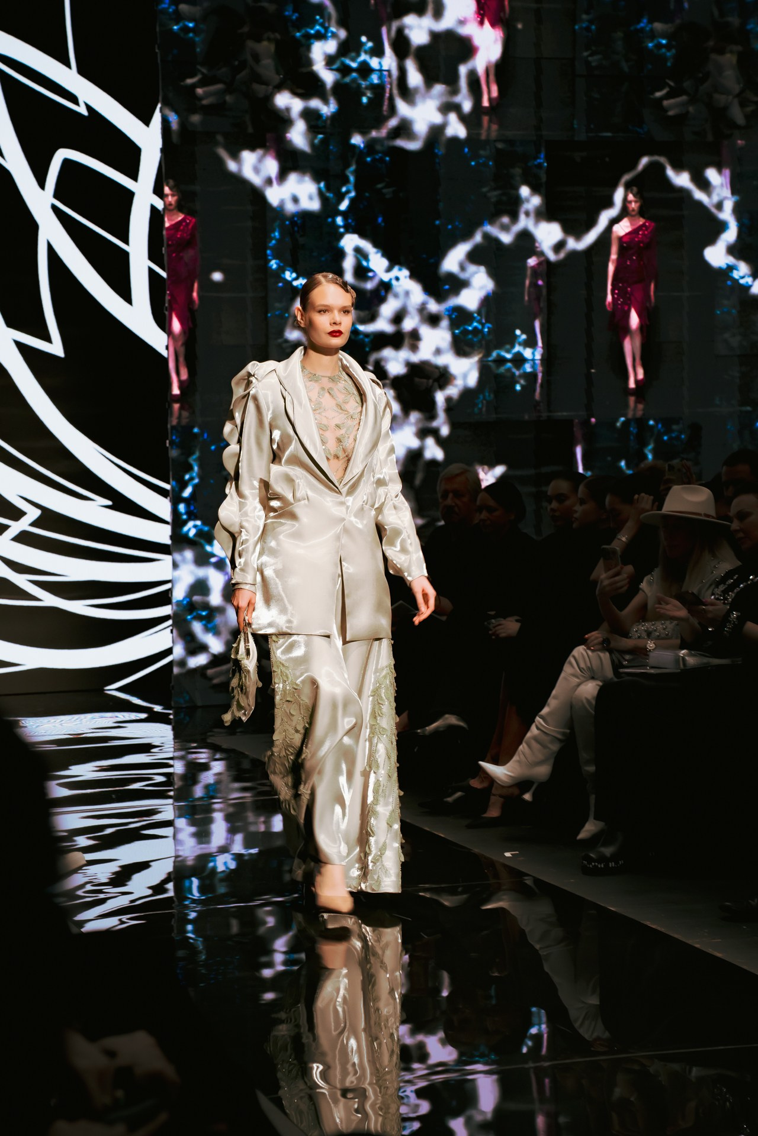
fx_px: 2369
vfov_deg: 27.0
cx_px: 379
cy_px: 568
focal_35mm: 75
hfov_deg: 18.2
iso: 2000
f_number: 5
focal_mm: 75
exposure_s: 1/125
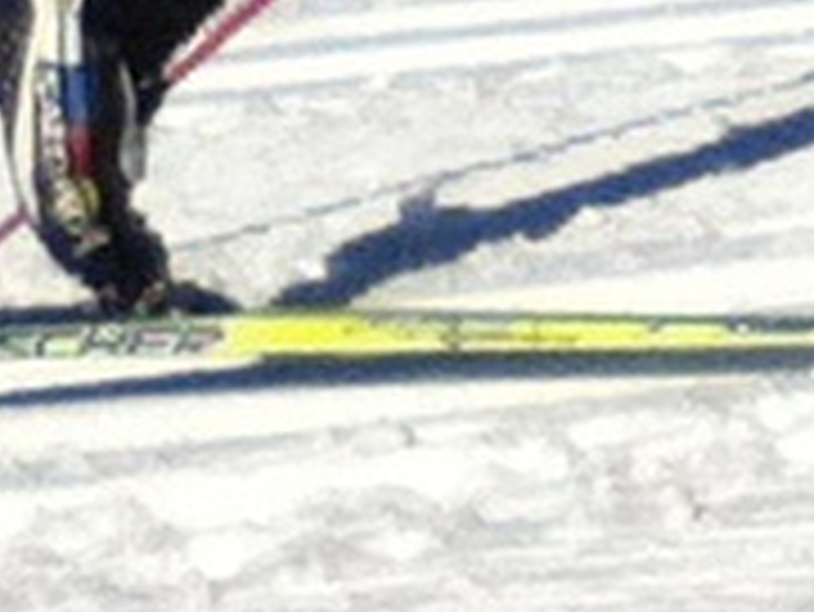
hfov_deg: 10.3
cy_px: -801
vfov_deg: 8.1
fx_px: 4000
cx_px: 1866
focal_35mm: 170
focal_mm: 3.85
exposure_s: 1/5769
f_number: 2.4
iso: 100
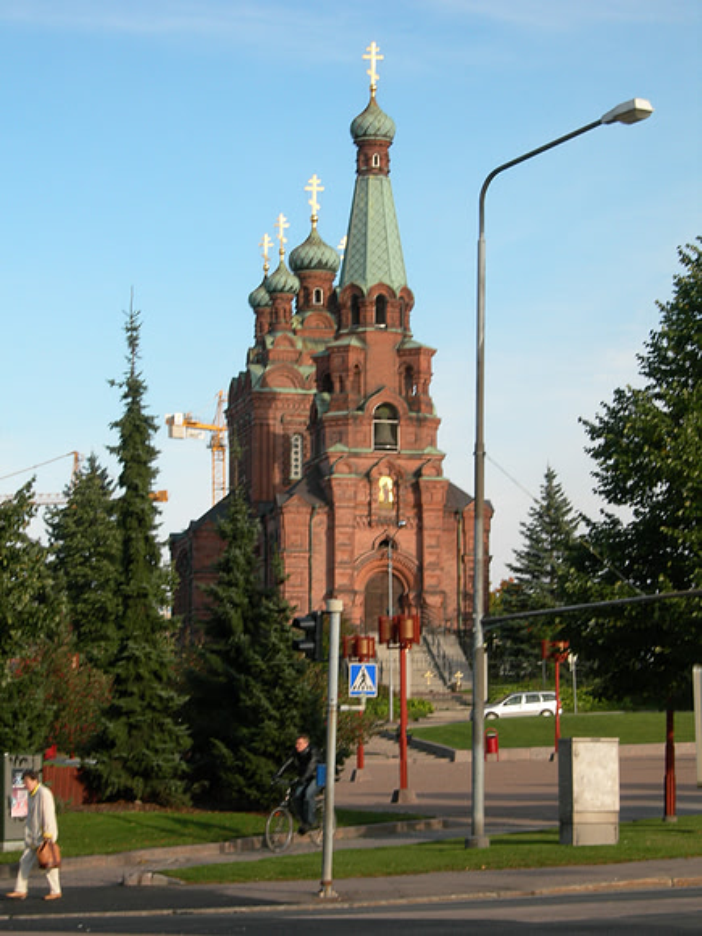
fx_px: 3055
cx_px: 351
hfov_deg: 13.1
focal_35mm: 113
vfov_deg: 17.4
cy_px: 468
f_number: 8.2
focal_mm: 23.4
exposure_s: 1/83.1
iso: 50
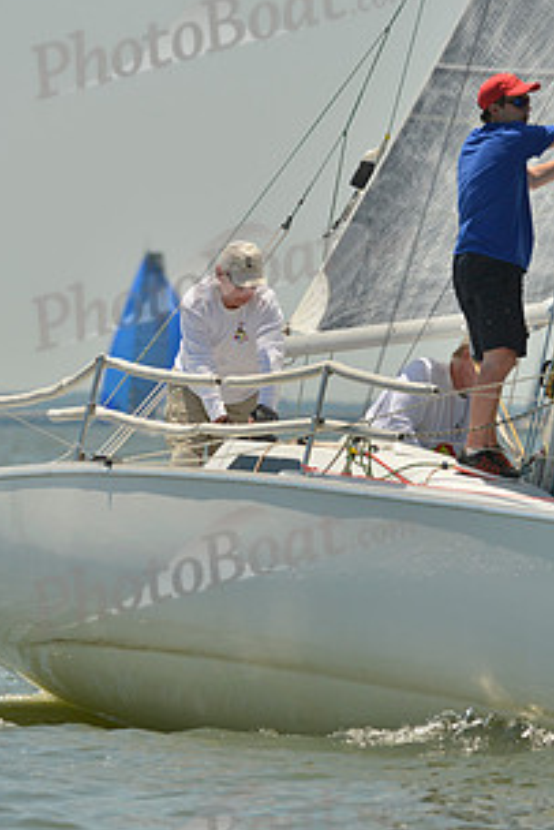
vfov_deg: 4.0
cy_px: 384
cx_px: 559
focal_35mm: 515
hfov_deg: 2.7
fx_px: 11873
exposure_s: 1/1250
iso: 200
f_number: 6.3
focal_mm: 270
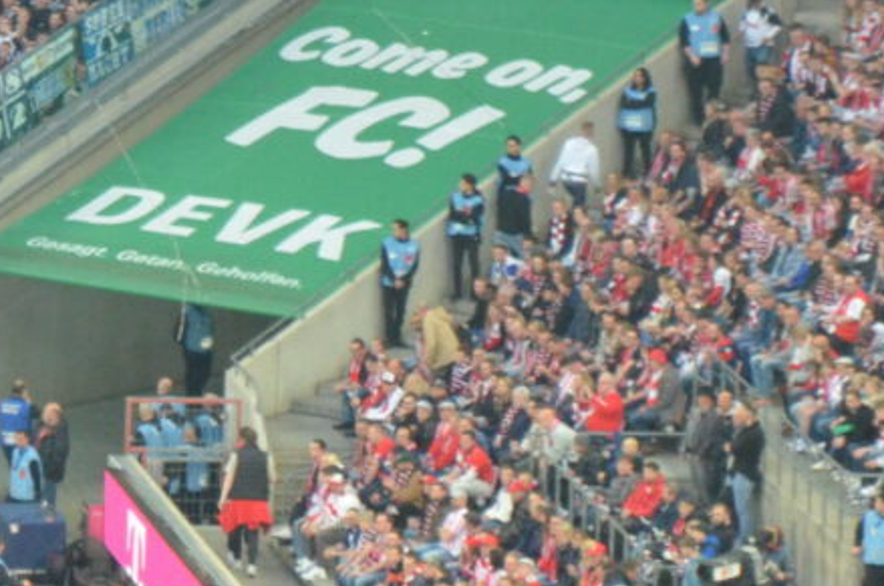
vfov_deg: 2.5
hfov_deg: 3.8
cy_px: -383
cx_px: 8
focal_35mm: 536
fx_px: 13138
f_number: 5.6
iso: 2200
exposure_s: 1/125
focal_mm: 98
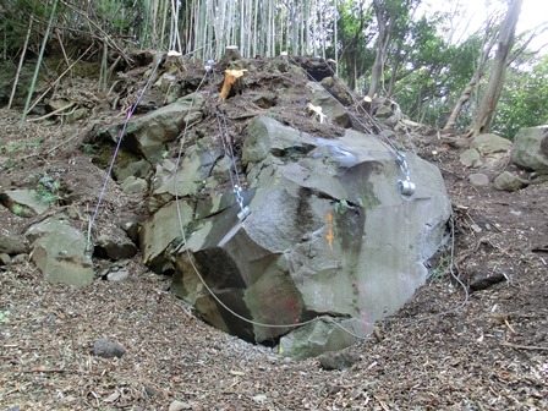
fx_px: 380
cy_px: 206
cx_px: 274
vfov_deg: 56.8
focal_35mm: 24
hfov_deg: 71.6
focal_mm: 4.24
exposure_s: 1/100
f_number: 3
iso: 100
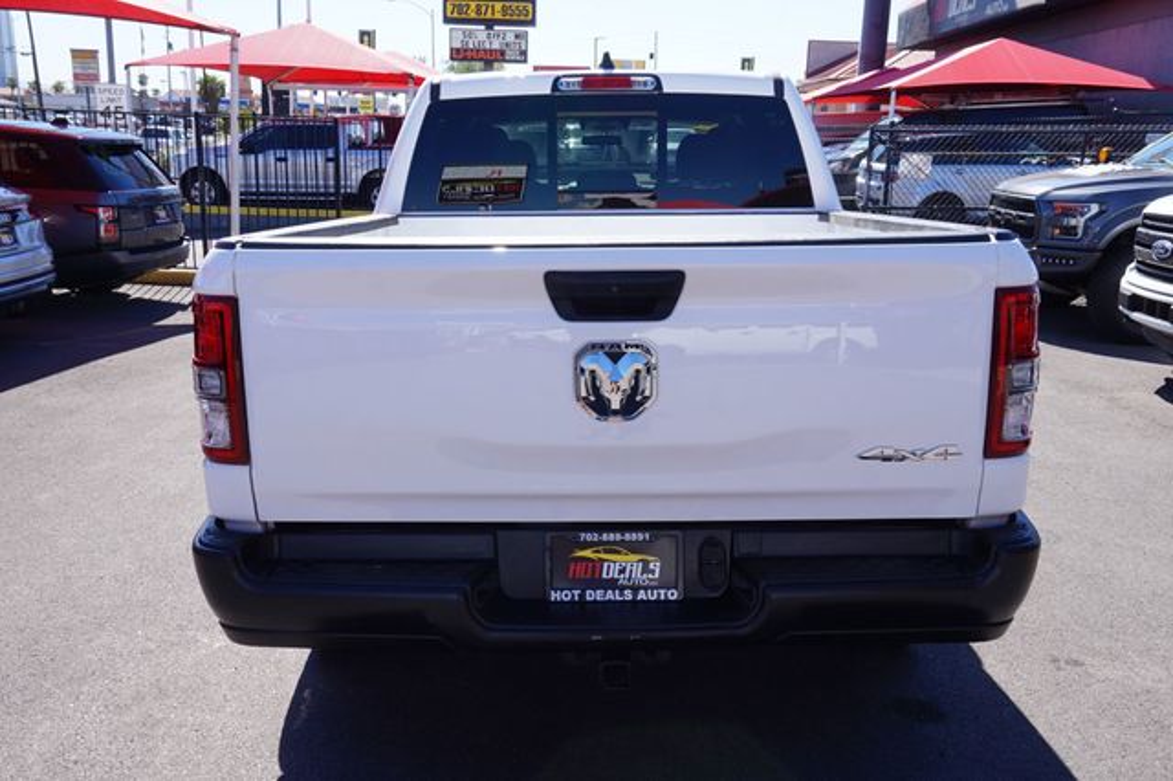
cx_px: 586
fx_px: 977
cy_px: 390
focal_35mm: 30
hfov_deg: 62.0
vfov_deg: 43.6
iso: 100
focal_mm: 20
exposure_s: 1/80
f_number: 10
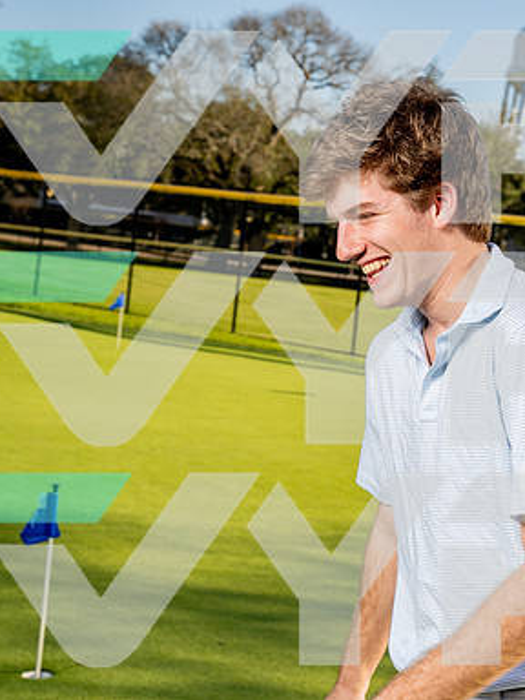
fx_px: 1496
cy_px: 349
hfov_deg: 19.7
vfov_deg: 26.3
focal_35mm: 74
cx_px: 412
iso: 100
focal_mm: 51
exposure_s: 1/250
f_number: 8
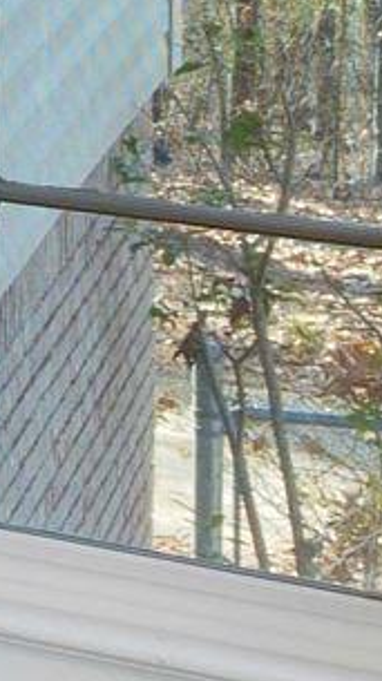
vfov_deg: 12.0
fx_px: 3051
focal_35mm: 169
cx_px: -2815
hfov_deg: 3.6
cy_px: -444
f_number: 8
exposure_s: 1/4
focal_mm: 16
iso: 80
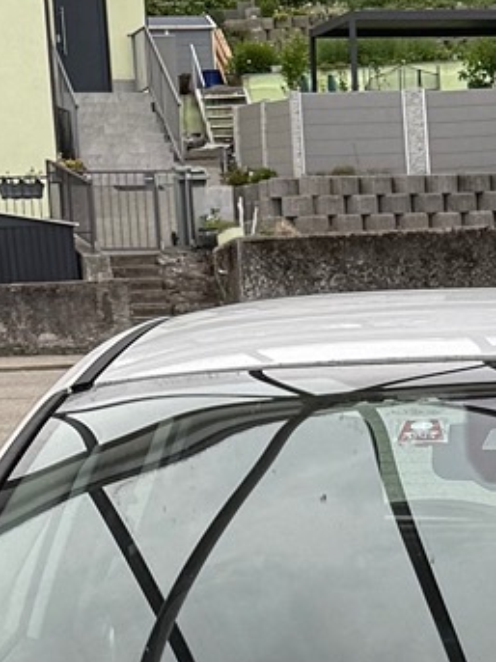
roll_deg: +0.5
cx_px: 521
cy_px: 1071
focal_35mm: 141
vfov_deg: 13.0
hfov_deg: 10.4
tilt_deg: -15.6
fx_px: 2695
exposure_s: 1/695
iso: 80
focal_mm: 6.76
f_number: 1.78
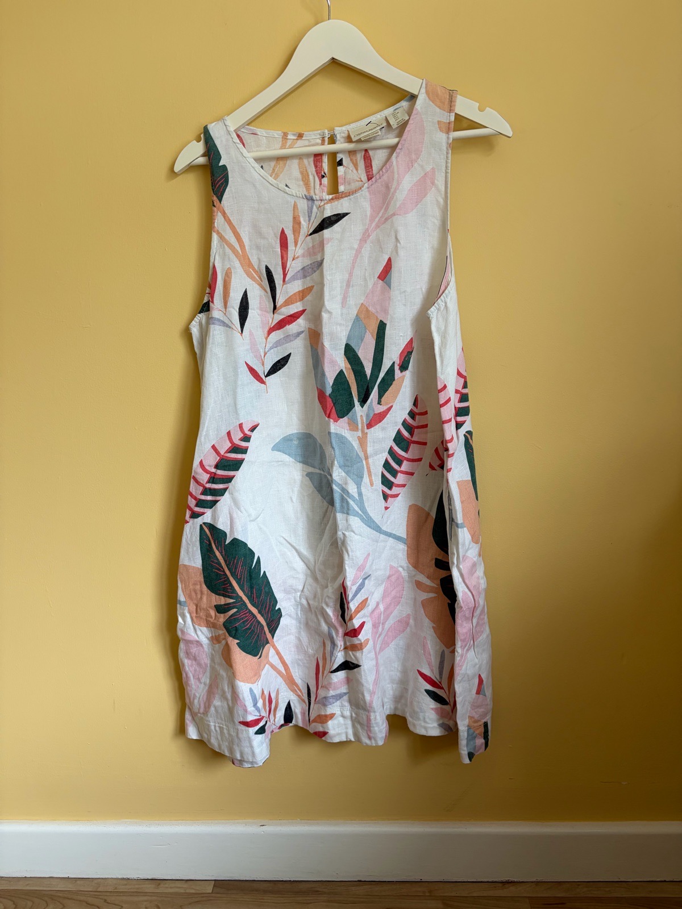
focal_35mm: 26
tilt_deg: -9.8
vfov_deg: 67.3
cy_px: 454
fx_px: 683
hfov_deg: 53.1
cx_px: 341
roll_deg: +2.0
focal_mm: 5.96
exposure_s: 1/119
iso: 125
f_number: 1.6
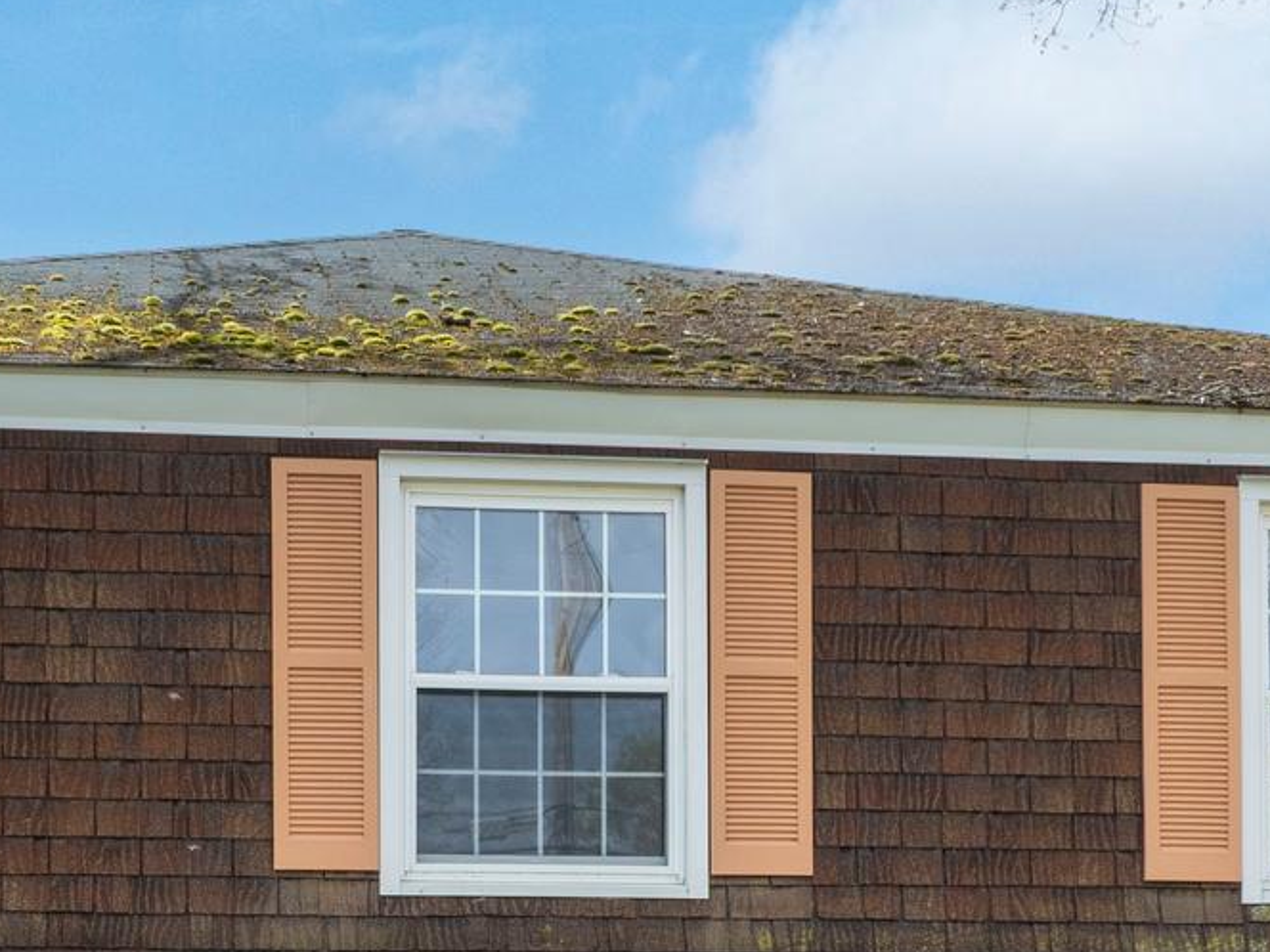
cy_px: 1169
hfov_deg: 26.2
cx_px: 469
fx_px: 2715
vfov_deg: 18.7
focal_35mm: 74
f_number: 7.1
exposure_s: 1/200
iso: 100
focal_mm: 12.29
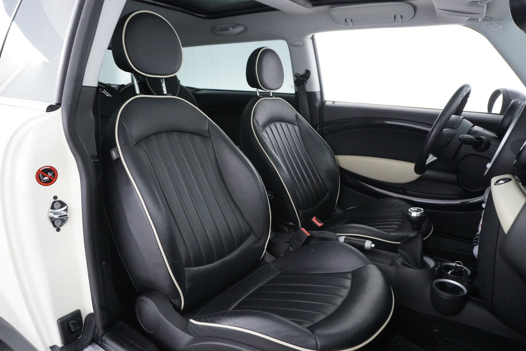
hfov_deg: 73.7
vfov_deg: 53.1
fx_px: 351
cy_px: 176
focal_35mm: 24
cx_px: 263
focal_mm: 16
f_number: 3.5
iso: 6400
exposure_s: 1/100
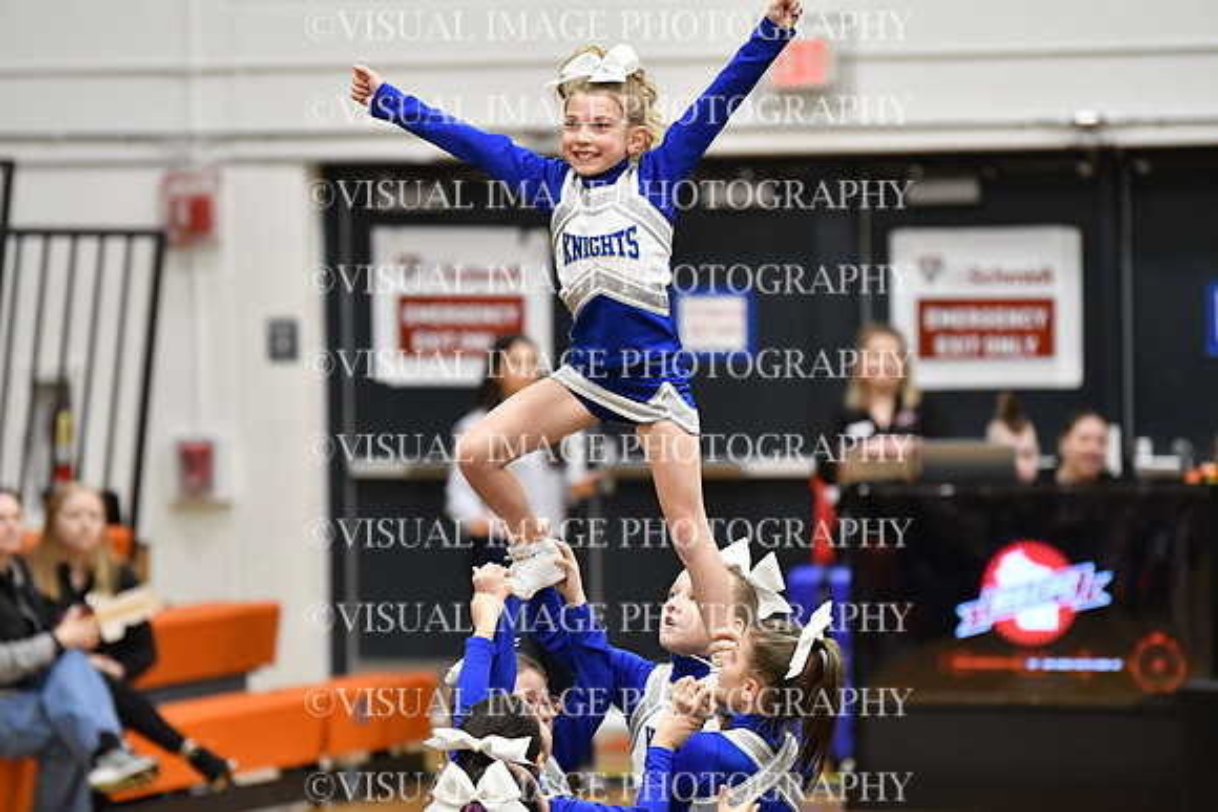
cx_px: 609
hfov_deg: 8.6
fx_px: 8122
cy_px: 406
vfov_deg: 5.7
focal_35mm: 240
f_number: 2.8
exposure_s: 1/800
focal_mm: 160
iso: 5000
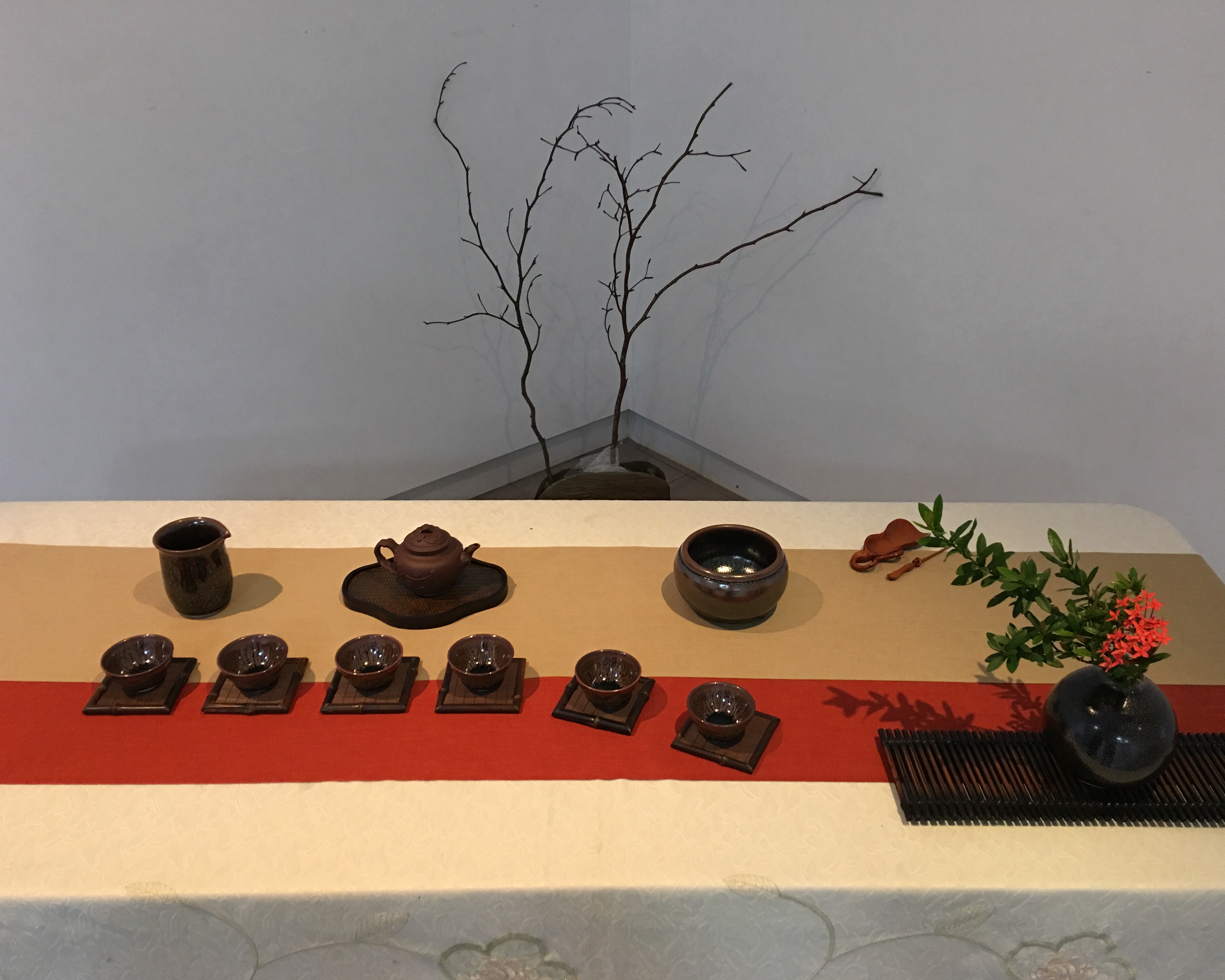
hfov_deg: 57.1
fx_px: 1124
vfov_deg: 47.1
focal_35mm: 31
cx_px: 650
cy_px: 501
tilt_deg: -28.9
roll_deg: -0.3
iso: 64
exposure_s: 1/15
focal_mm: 4.15
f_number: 2.2
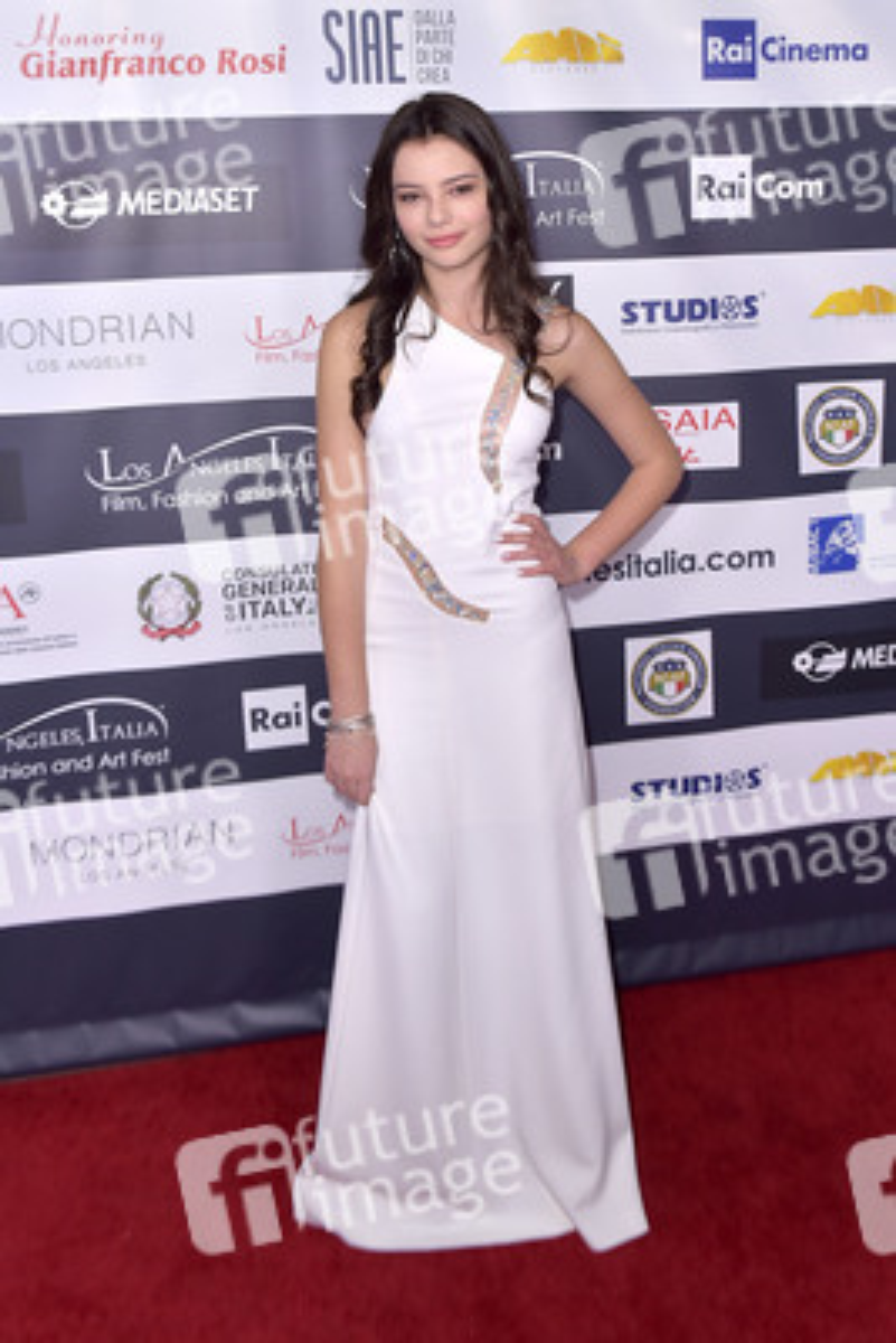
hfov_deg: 45.0
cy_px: 672
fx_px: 1082
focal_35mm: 29
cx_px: 448
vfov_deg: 63.6
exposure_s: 1/320
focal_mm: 29
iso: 500
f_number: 6.3
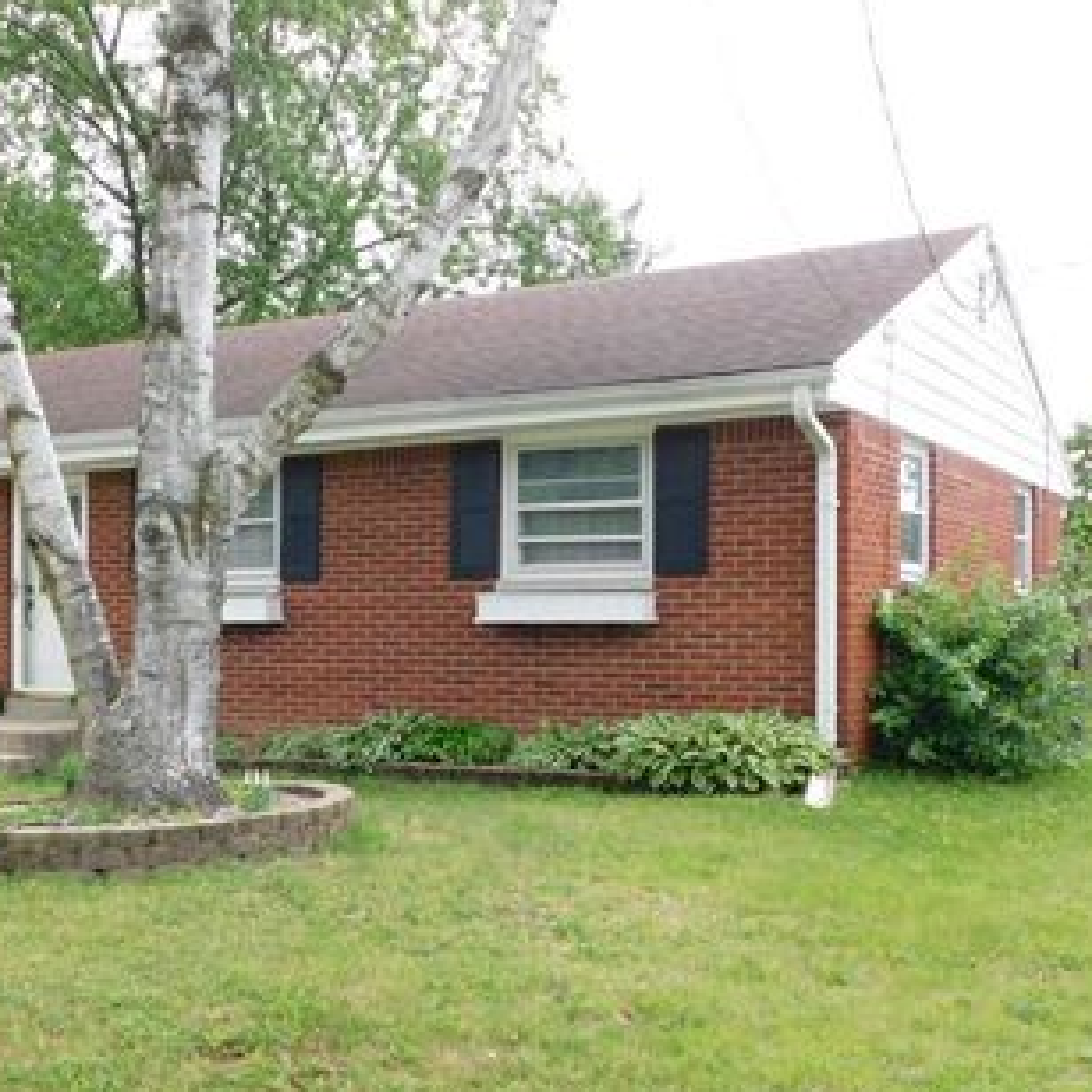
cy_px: 644
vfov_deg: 39.0
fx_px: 1535
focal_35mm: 43
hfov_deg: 38.5
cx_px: 326
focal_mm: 5.3
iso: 125
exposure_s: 1/250
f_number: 3.2
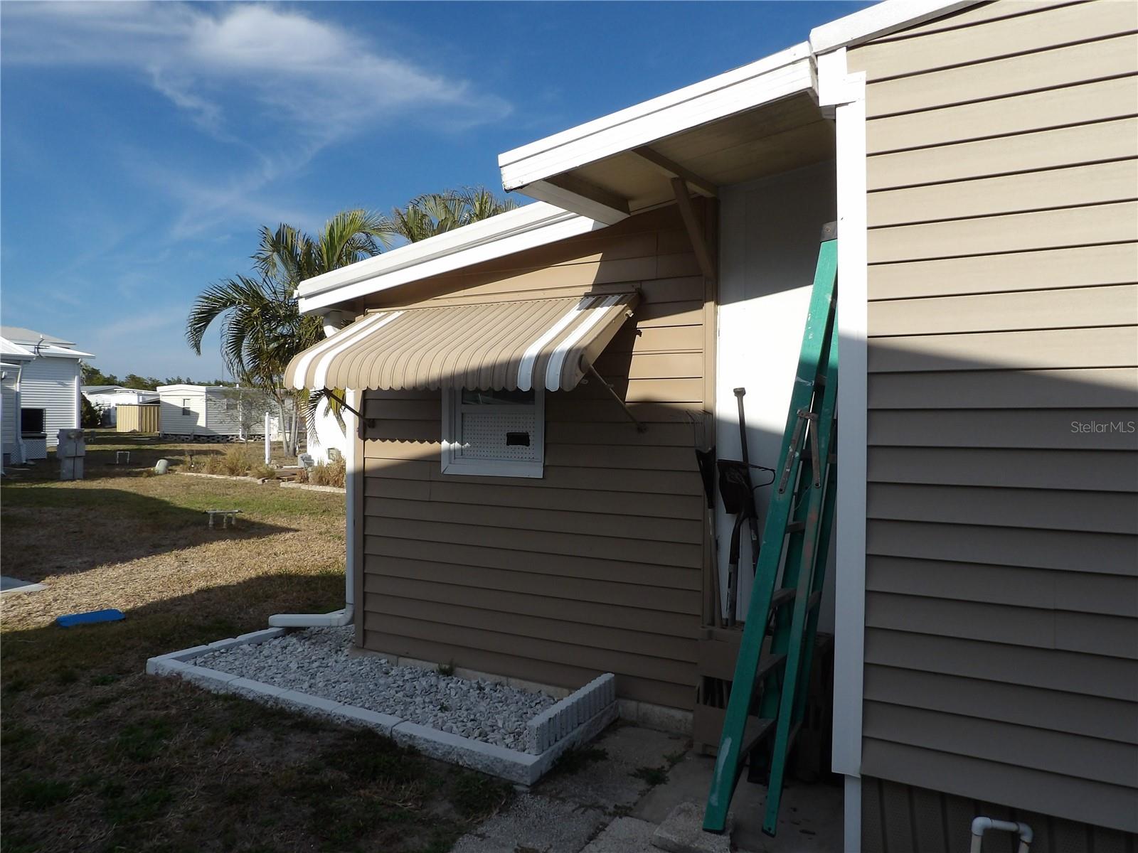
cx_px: 569
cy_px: 426
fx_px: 789
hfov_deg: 71.6
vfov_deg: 56.8
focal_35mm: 24
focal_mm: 4.3
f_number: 4.6
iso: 100
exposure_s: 1/756
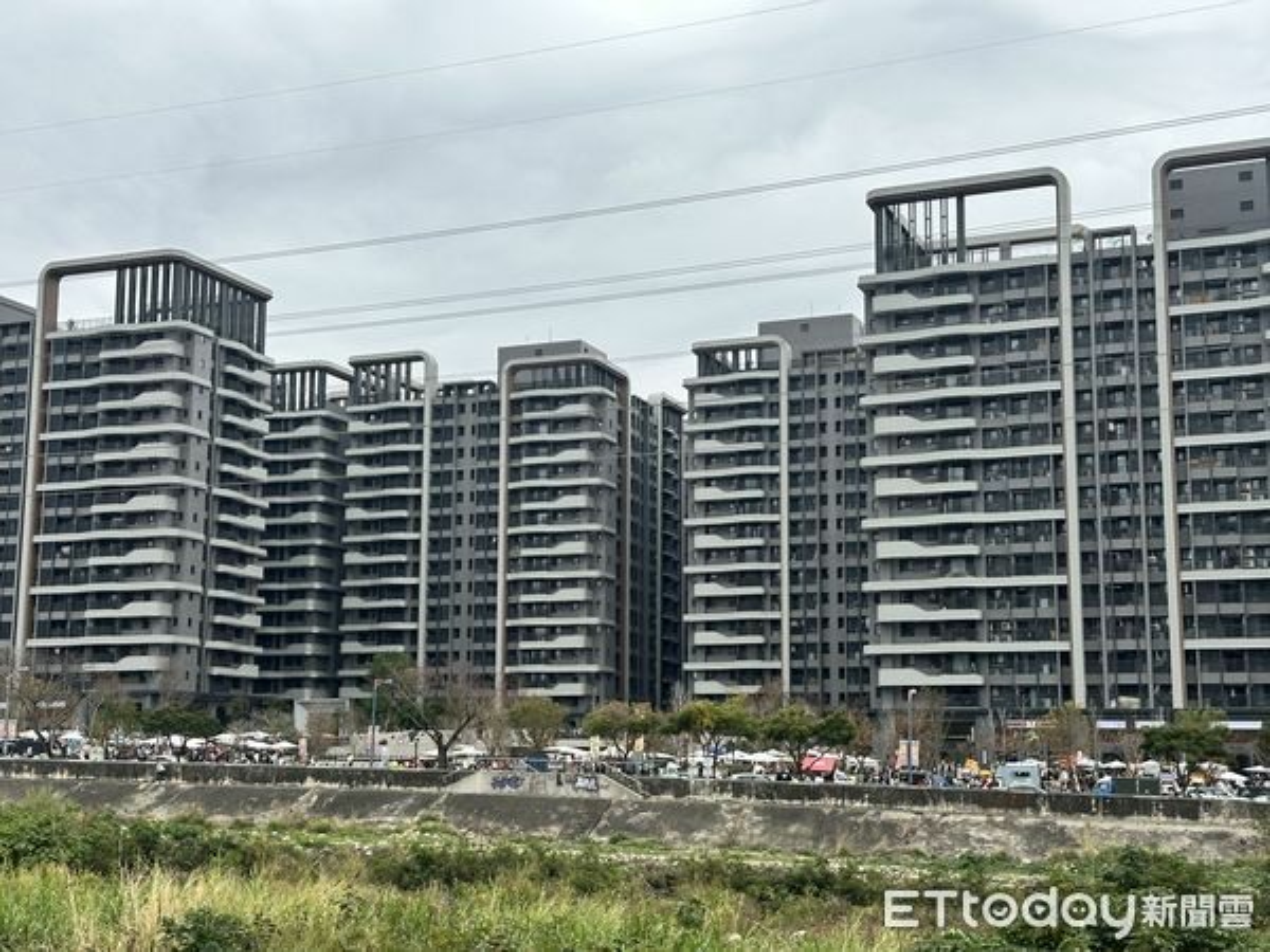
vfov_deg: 30.3
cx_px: 635
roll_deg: -0.8
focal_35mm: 48
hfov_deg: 39.7
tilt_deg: +8.8
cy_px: 476
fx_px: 1761
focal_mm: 6.86
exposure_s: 1/2160
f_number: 1.78
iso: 64
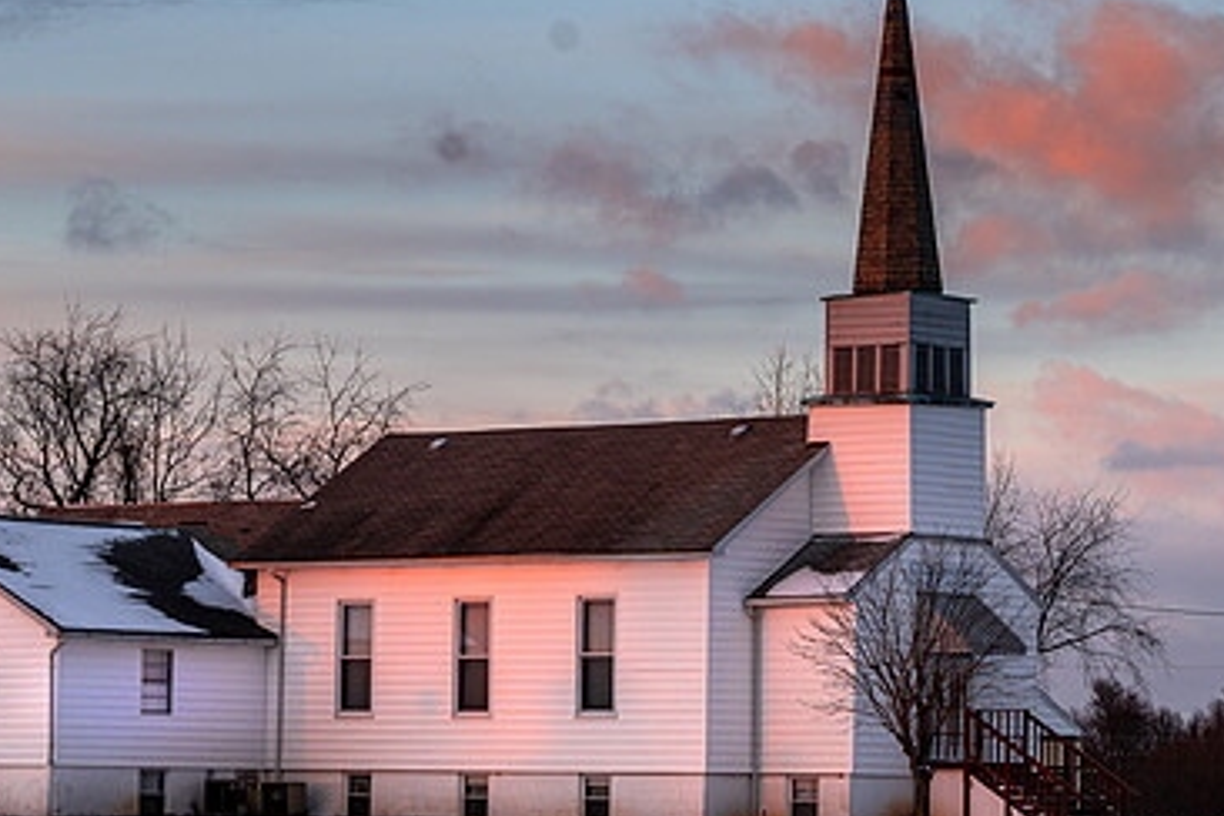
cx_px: 596
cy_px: 306
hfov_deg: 13.4
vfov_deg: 9.0
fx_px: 5202
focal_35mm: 153
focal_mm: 63
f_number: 8
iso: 125
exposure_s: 1/60
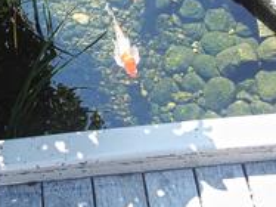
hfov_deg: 30.5
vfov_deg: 23.7
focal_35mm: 60
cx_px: 16
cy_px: 16
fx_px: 478
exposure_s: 1/500
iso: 100
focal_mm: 6
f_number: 3.5
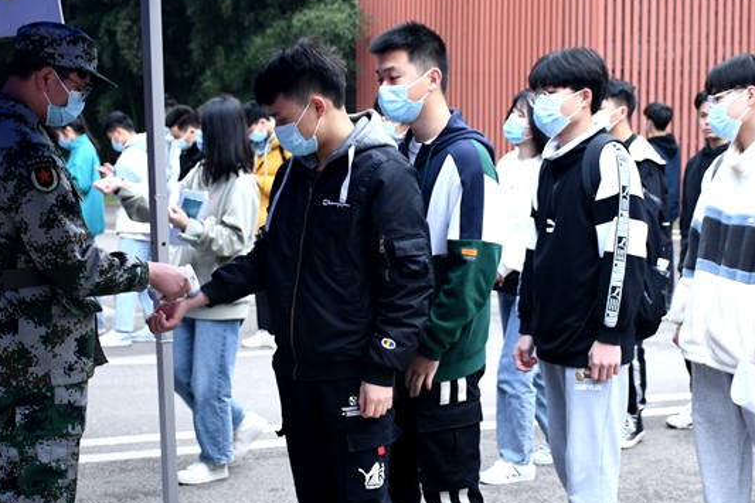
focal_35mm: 67
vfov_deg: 20.3
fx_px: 1405
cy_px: 253
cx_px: 391
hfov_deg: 30.1
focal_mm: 34
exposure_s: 1/125
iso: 1250
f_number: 4.2
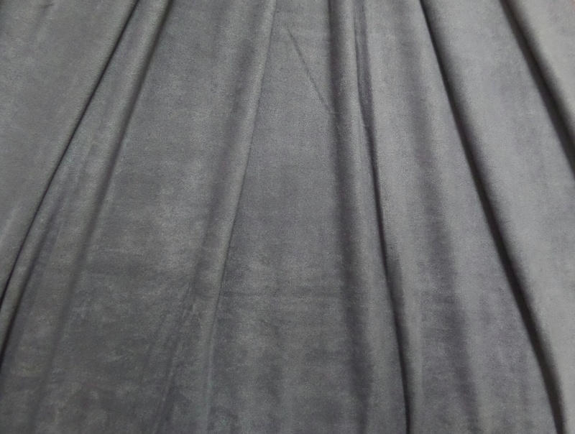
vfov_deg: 57.0
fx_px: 400
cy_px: 217
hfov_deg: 71.5
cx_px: 288
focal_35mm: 24
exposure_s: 1/30
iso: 800
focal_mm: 4
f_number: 3.2
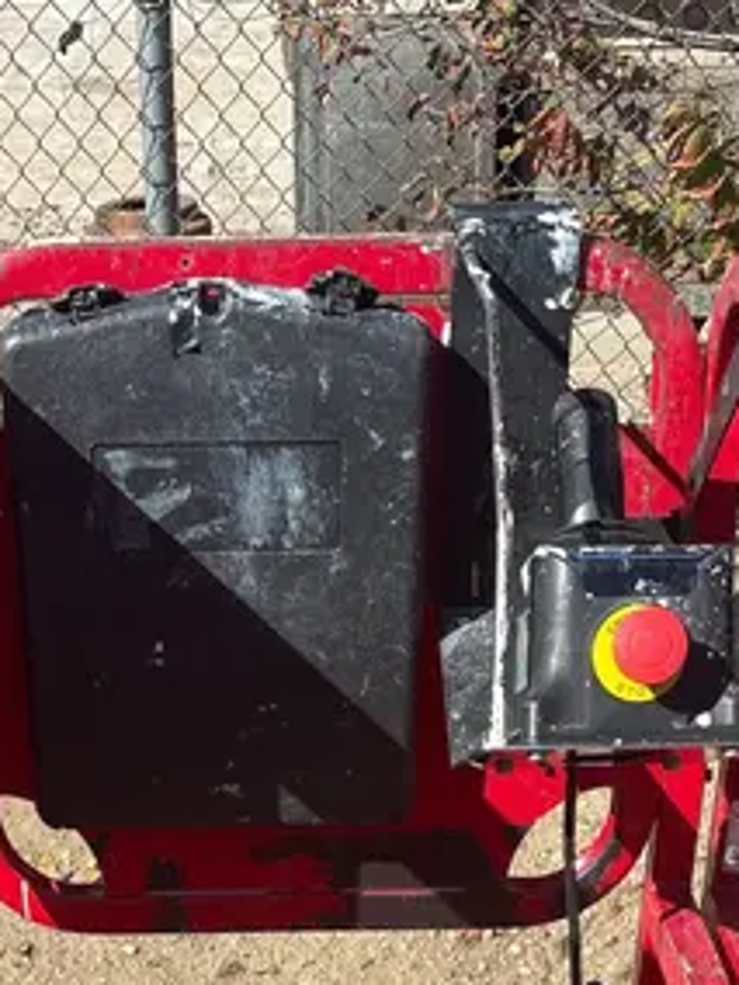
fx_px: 1907
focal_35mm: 67
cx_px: 274
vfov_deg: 25.5
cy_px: 1236
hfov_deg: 21.9
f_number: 1.6
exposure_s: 1/2242
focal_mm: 5.96
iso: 50
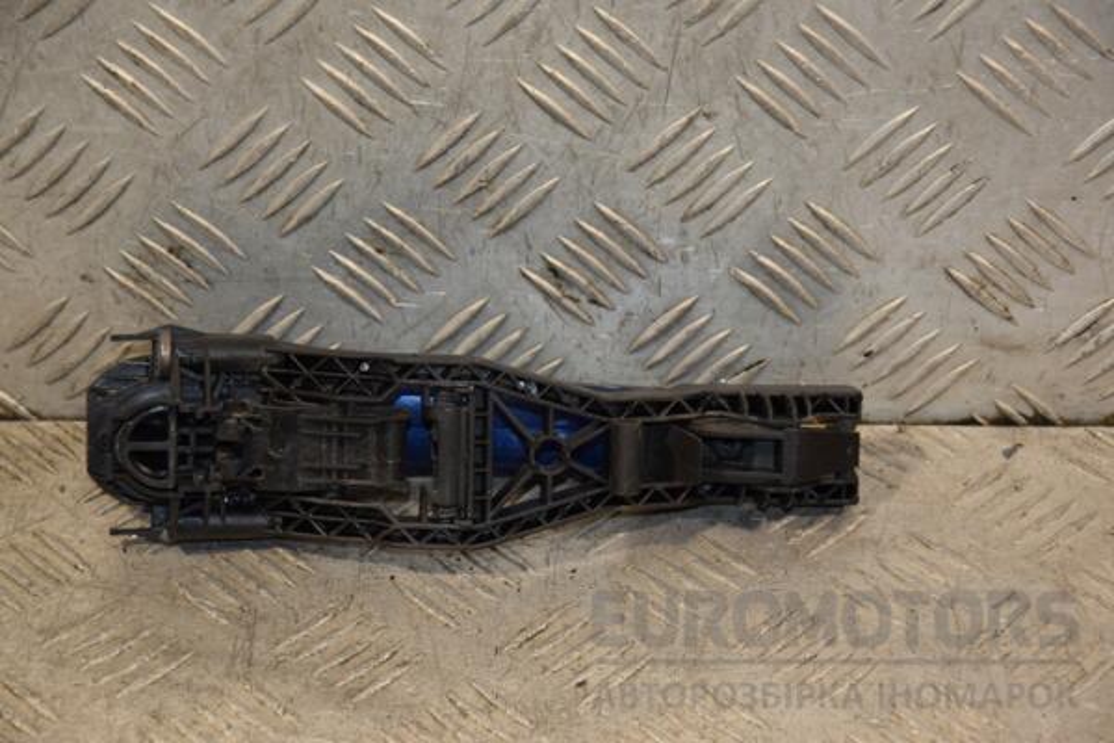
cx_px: 557
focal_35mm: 112
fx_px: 3481
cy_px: 372
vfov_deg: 12.2
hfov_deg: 18.2
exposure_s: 1/160
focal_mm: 75
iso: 800
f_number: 5.3
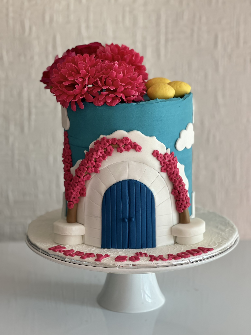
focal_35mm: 77
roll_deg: -0.6
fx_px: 744
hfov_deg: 19.1
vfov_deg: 25.3
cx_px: 126
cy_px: 168
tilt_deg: -10.8
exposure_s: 1/121
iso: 50
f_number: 2.8
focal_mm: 9
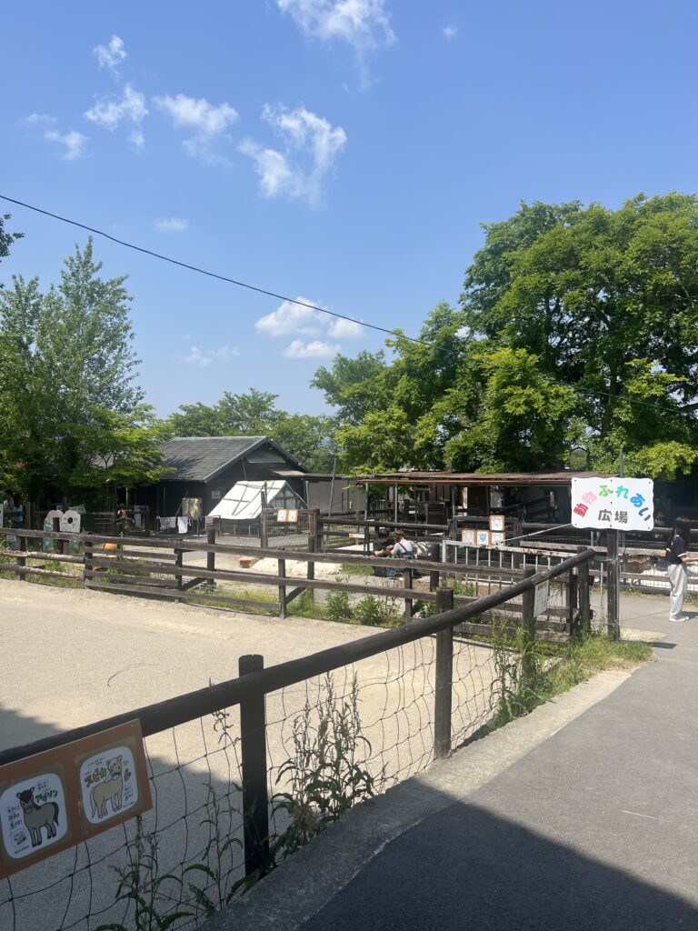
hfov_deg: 53.1
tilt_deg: +0.3
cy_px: 466
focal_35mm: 26
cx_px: 349
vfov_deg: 67.3
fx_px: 699
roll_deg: +0.4
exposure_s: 1/3745
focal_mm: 5.1
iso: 50
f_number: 1.6
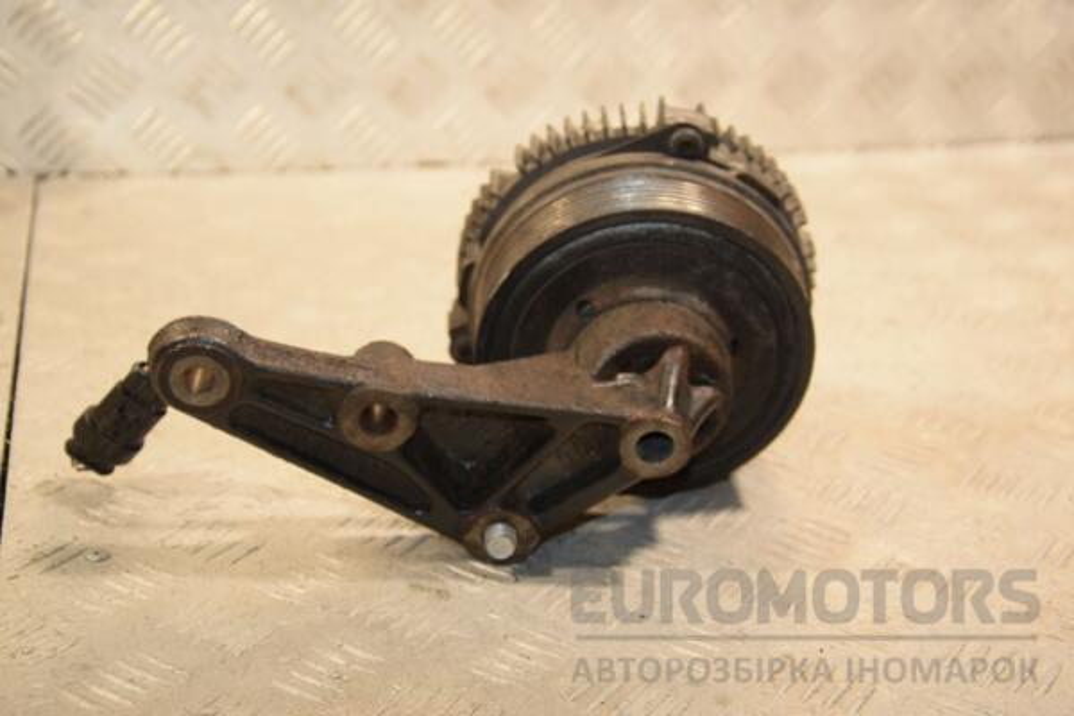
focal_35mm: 63
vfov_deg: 21.6
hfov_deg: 31.9
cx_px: 537
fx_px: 1879
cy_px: 358
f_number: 5
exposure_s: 1/200
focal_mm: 42
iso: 800
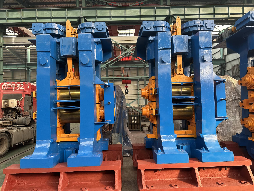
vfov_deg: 56.8
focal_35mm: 24
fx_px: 176
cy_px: 96
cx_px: 127
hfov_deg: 71.6
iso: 160
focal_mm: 6.86
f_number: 1.78
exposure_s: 1/121
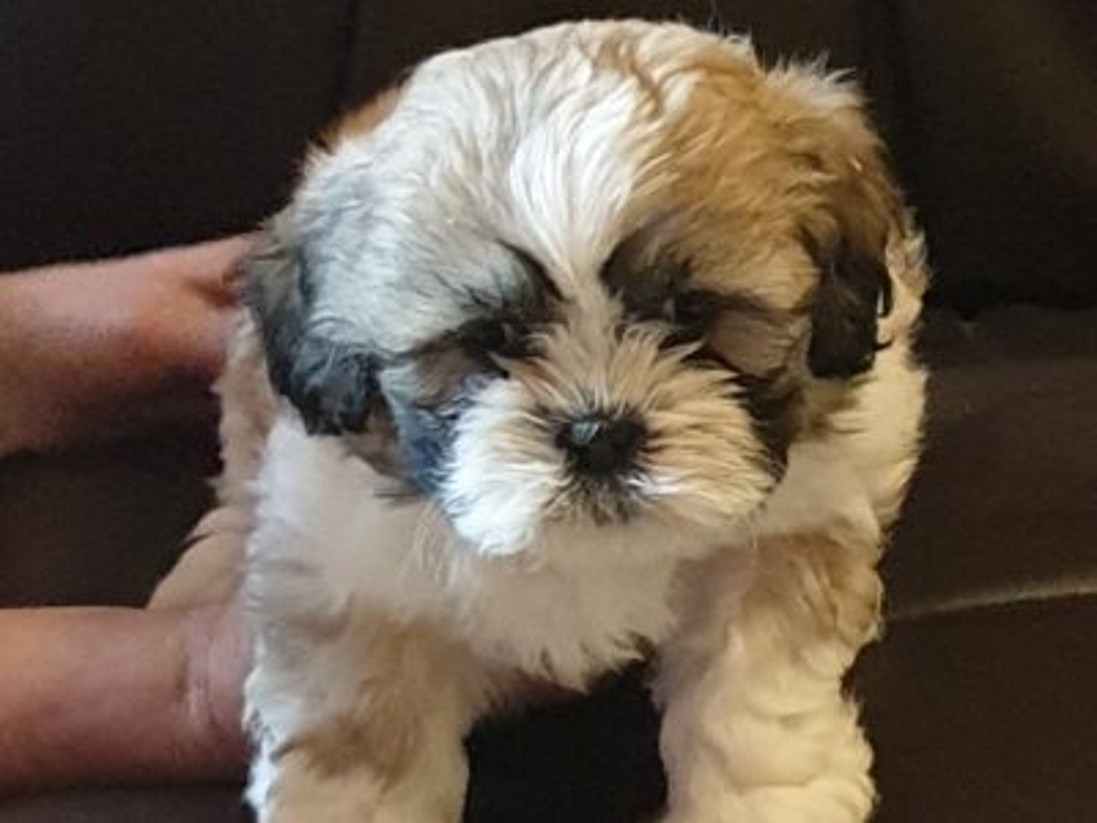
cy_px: 412
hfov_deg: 67.3
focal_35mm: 26
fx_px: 824
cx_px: 548
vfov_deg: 53.1
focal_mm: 4.3
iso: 800
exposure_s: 1/50
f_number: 1.5
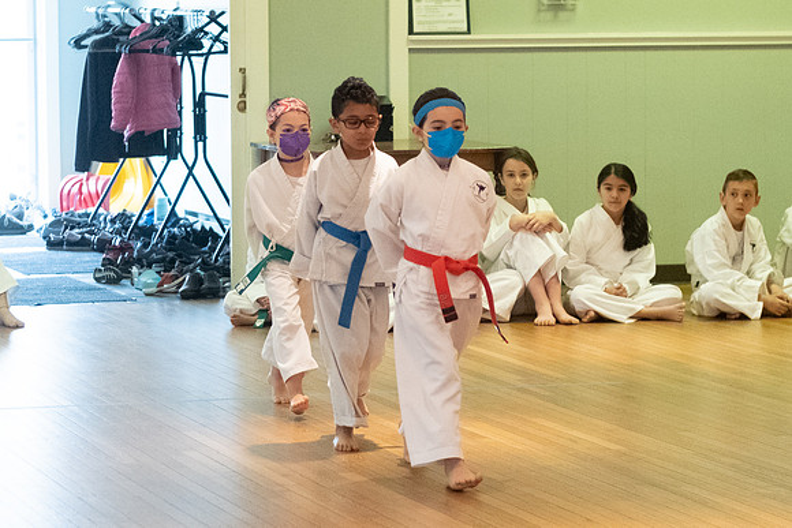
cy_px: 249
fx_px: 3505
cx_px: 409
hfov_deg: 12.9
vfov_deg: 8.6
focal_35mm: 159
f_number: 2
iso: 3200
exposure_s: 1/500
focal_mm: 50
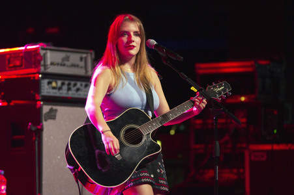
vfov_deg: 5.1
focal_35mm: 270
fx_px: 2203
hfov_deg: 7.6
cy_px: 98
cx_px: 147
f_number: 2.8
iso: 1600
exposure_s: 1/100
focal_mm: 270
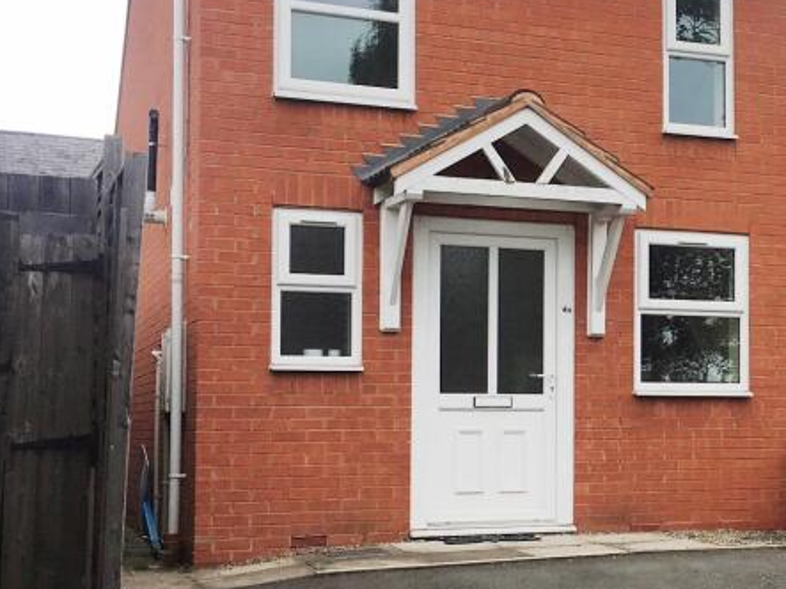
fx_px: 1521
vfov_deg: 21.9
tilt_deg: +2.0
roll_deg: +0.0
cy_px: 374
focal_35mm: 67
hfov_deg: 27.3
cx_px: 788
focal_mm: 4.15
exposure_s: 1/478
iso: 25
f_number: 2.2
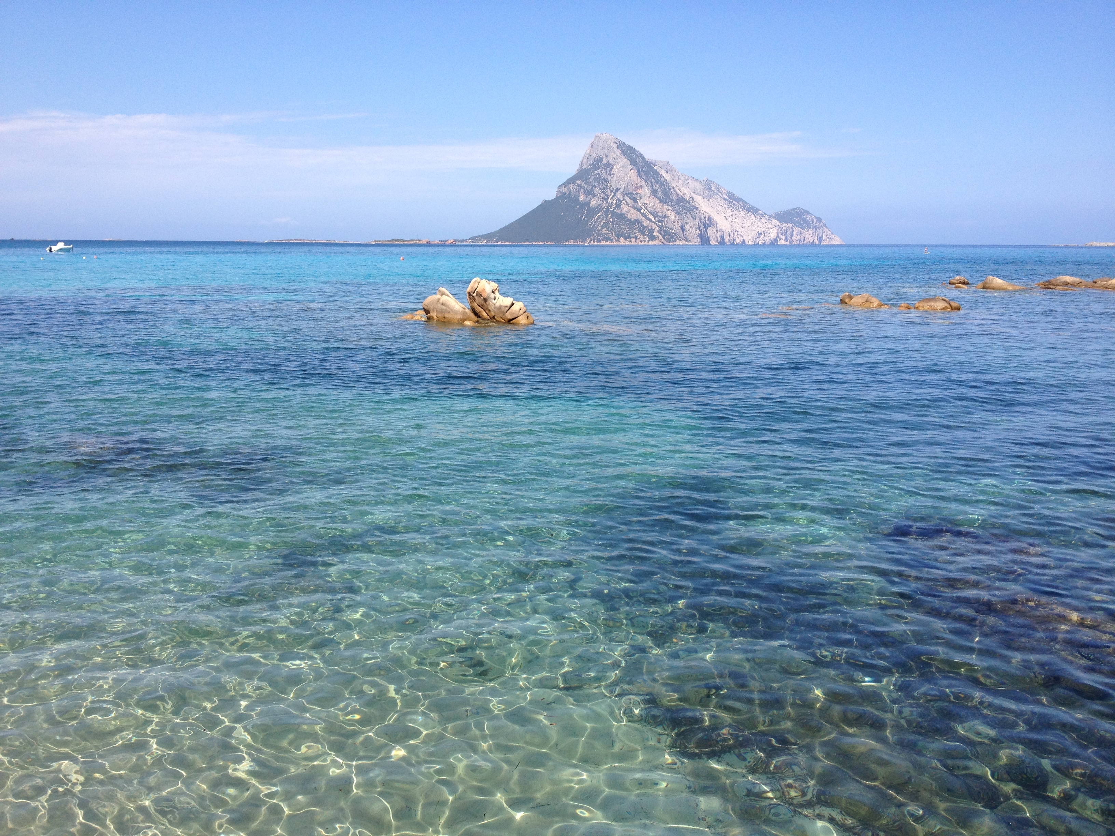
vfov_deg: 40.7
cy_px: 418
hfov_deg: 52.6
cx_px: 558
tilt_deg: -12.2
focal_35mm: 35
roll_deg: +0.4
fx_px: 1127
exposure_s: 1/1534
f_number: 2.4
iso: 50
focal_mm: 4.28
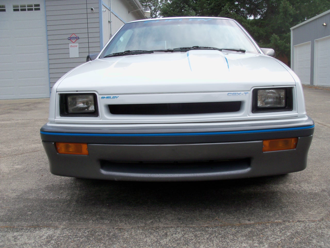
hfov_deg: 52.6
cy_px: 124
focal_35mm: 35
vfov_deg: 40.7
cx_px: 165
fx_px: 334
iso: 80
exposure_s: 1/640
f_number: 3
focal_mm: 6.3
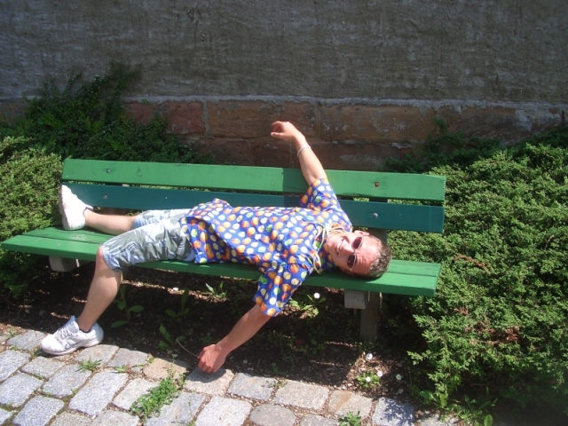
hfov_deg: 52.6
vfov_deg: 40.7
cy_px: 213
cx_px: 284
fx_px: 574
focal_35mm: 35
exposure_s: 1/320
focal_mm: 5.8
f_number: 4.3
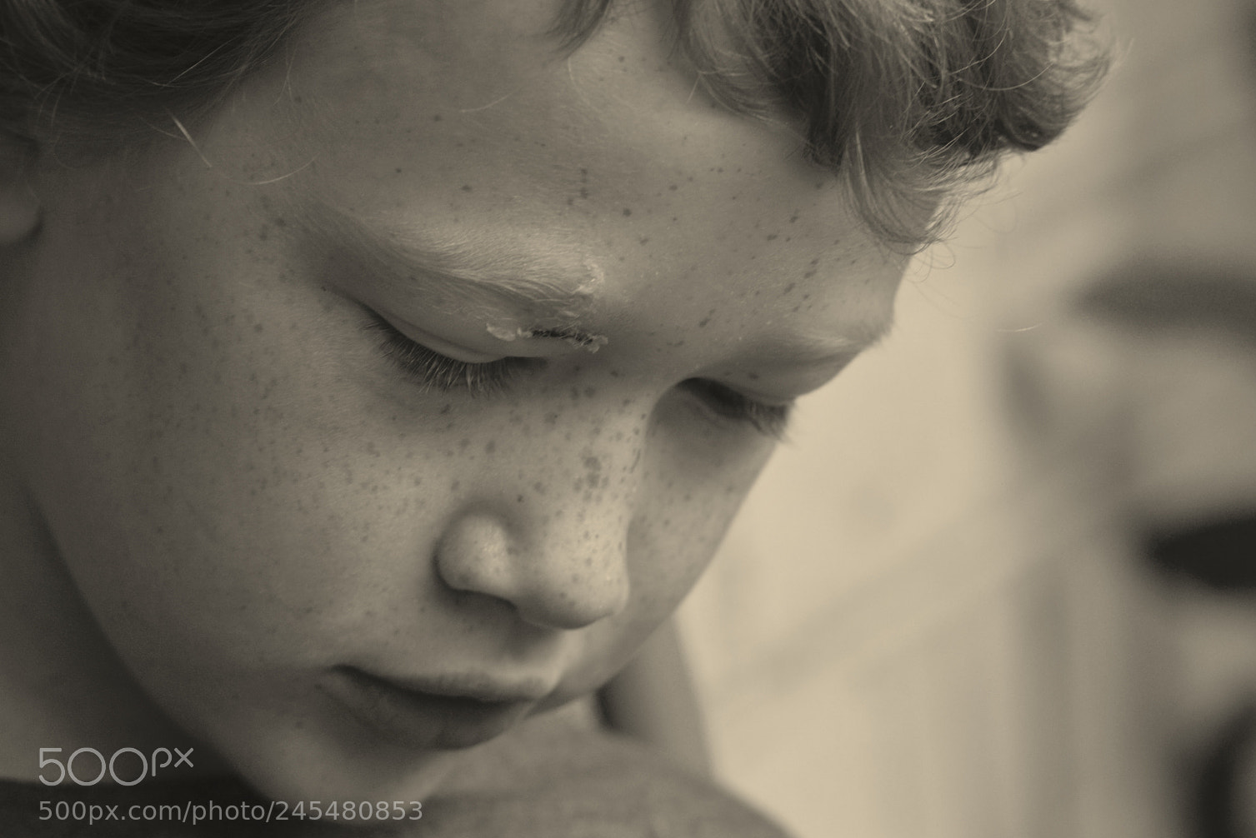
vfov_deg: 6.2
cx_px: 653
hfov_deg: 9.2
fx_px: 7783
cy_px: 431
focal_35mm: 223
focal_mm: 210
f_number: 10
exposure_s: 1/100
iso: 400
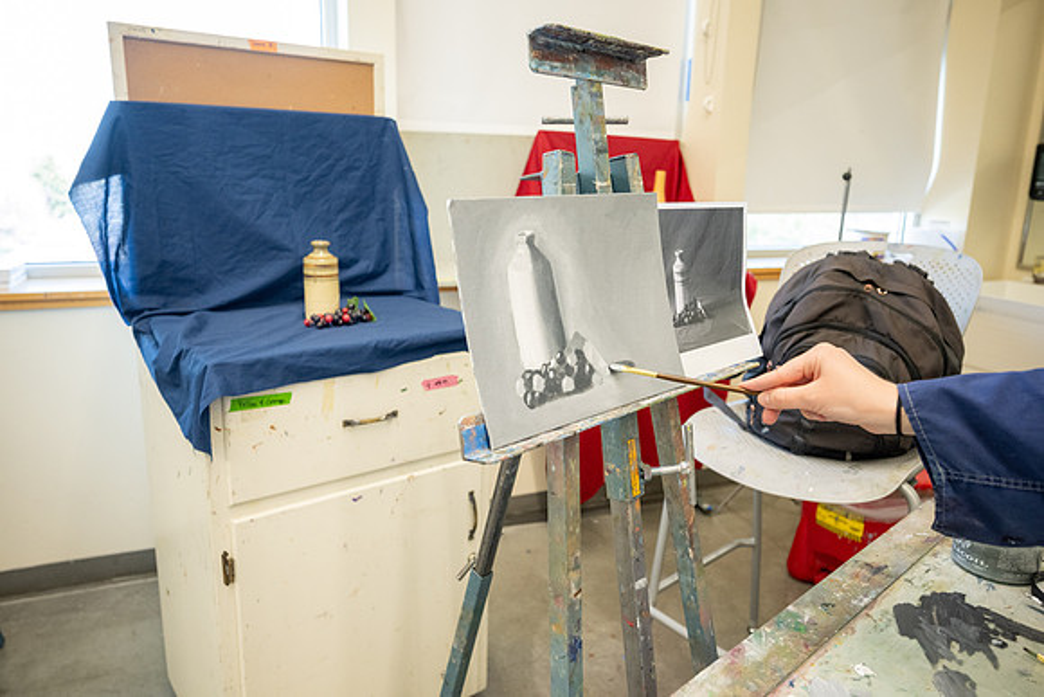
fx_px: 711
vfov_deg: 52.2
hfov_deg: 72.6
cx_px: 522
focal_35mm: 24
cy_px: 348
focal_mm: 24.5
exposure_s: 1/320
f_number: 4
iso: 1600
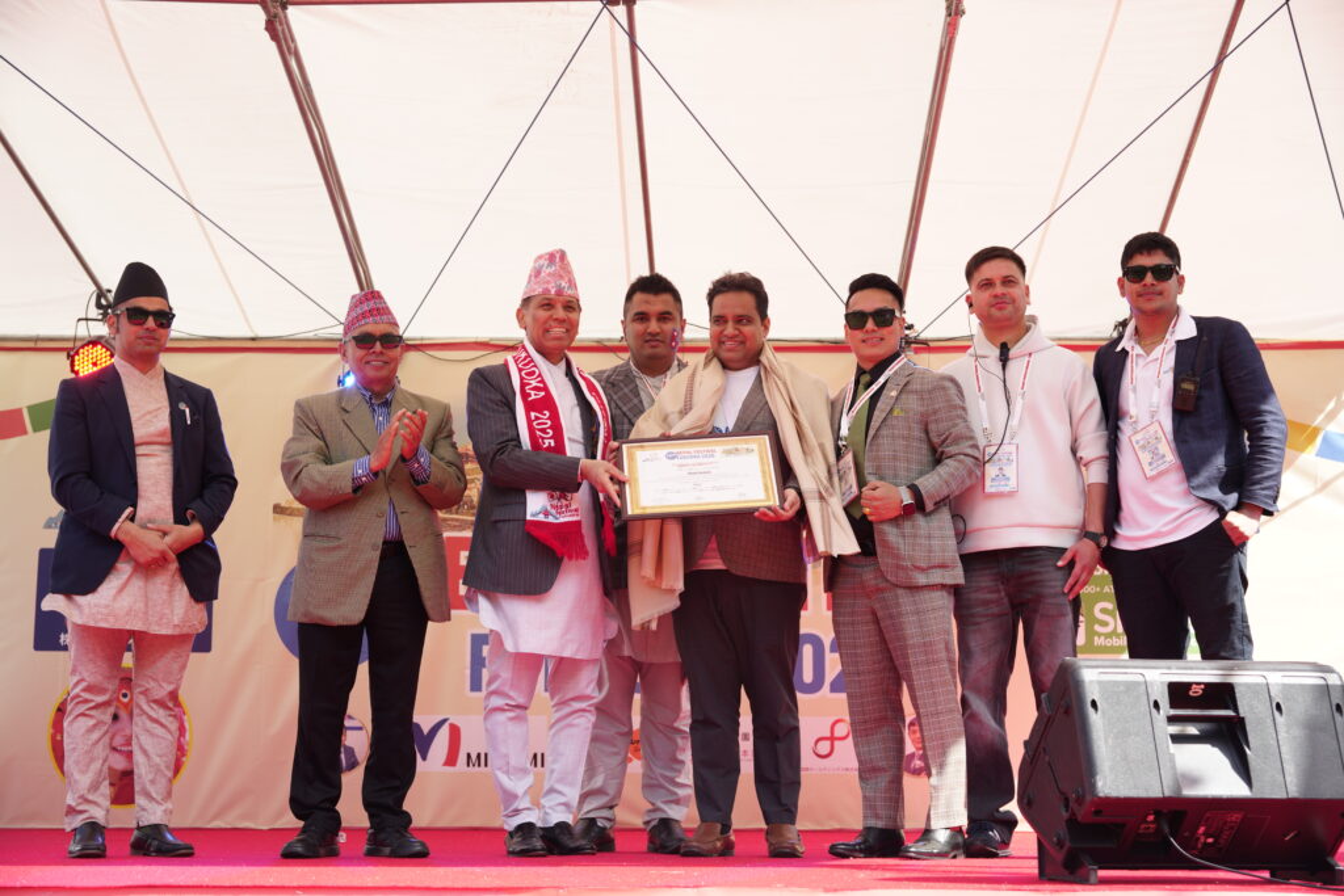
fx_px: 1889
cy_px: 448
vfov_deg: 26.7
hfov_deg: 39.2
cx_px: 672
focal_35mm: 51
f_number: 5
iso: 320
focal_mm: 50.6
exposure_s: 1/500
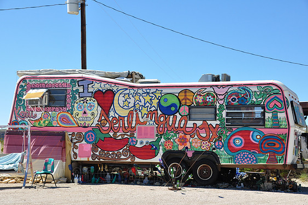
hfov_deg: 28.5
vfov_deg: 19.1
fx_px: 606
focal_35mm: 71
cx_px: 155
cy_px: 101
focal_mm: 46
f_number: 10
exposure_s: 1/200
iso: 200
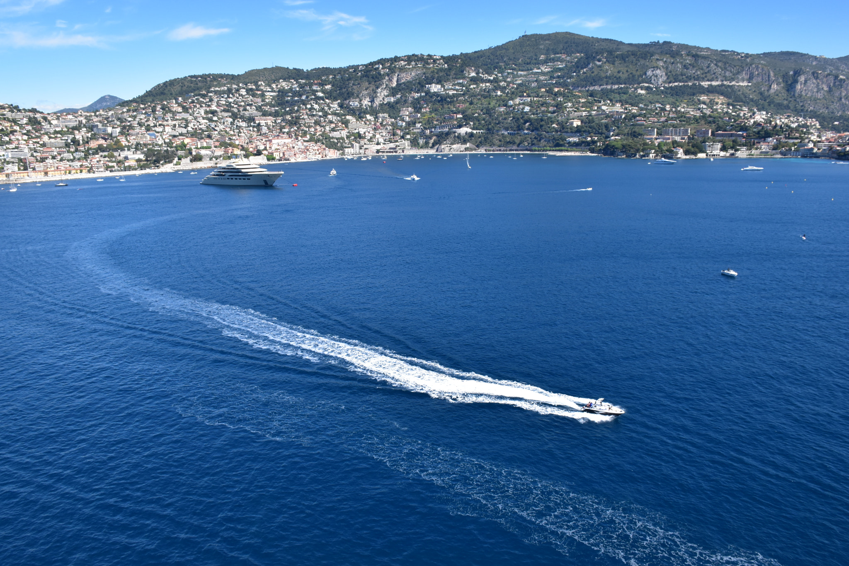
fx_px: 637
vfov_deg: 47.9
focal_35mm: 27
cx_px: 424
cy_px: 283
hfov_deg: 67.4
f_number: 11
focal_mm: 18
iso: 400
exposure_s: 1/400
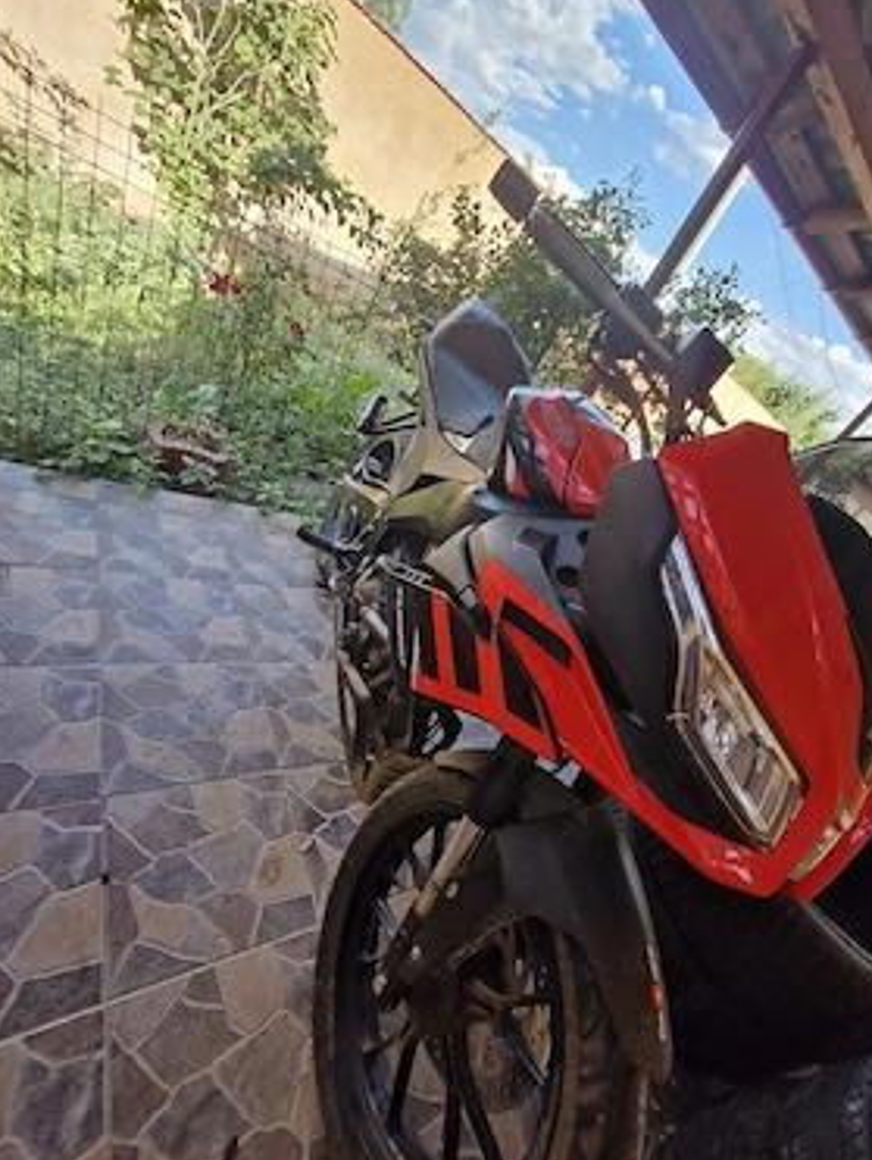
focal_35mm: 14
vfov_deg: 101.9
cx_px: 456
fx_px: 469
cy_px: 610
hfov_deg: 85.7
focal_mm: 1.74
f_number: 2.2
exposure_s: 1/152
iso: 50
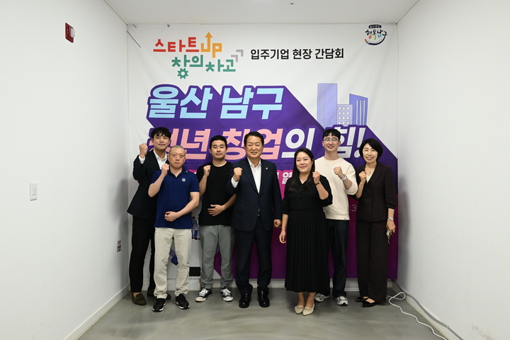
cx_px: 255
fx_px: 411
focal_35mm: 29
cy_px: 170
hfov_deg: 63.7
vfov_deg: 45.0
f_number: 6.3
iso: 3200
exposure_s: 1/250
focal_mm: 29
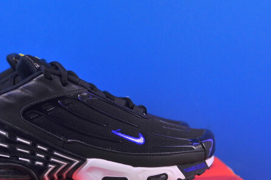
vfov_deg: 10.1
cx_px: 53
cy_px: 63
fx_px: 1015
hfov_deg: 15.1
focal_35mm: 135
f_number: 3.2
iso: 250
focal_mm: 50
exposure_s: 1/250
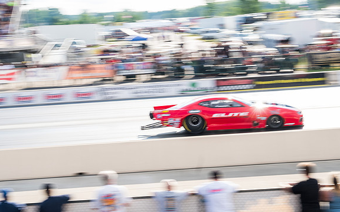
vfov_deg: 16.9
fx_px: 713
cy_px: 109
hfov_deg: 26.8
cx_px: 170
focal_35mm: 77
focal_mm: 50
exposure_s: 1/200
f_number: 9
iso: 400
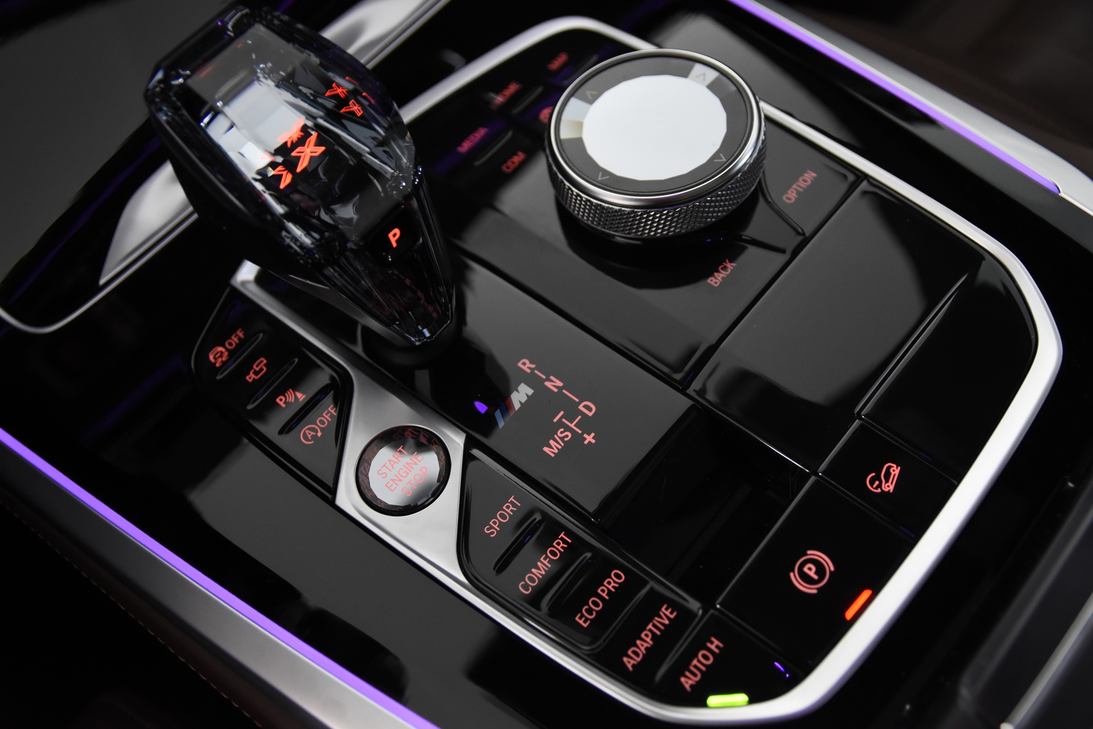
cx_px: 546
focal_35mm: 36
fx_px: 1093
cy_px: 364
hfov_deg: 53.1
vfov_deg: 36.9
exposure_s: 1/50
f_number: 3.5
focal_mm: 24
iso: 1600
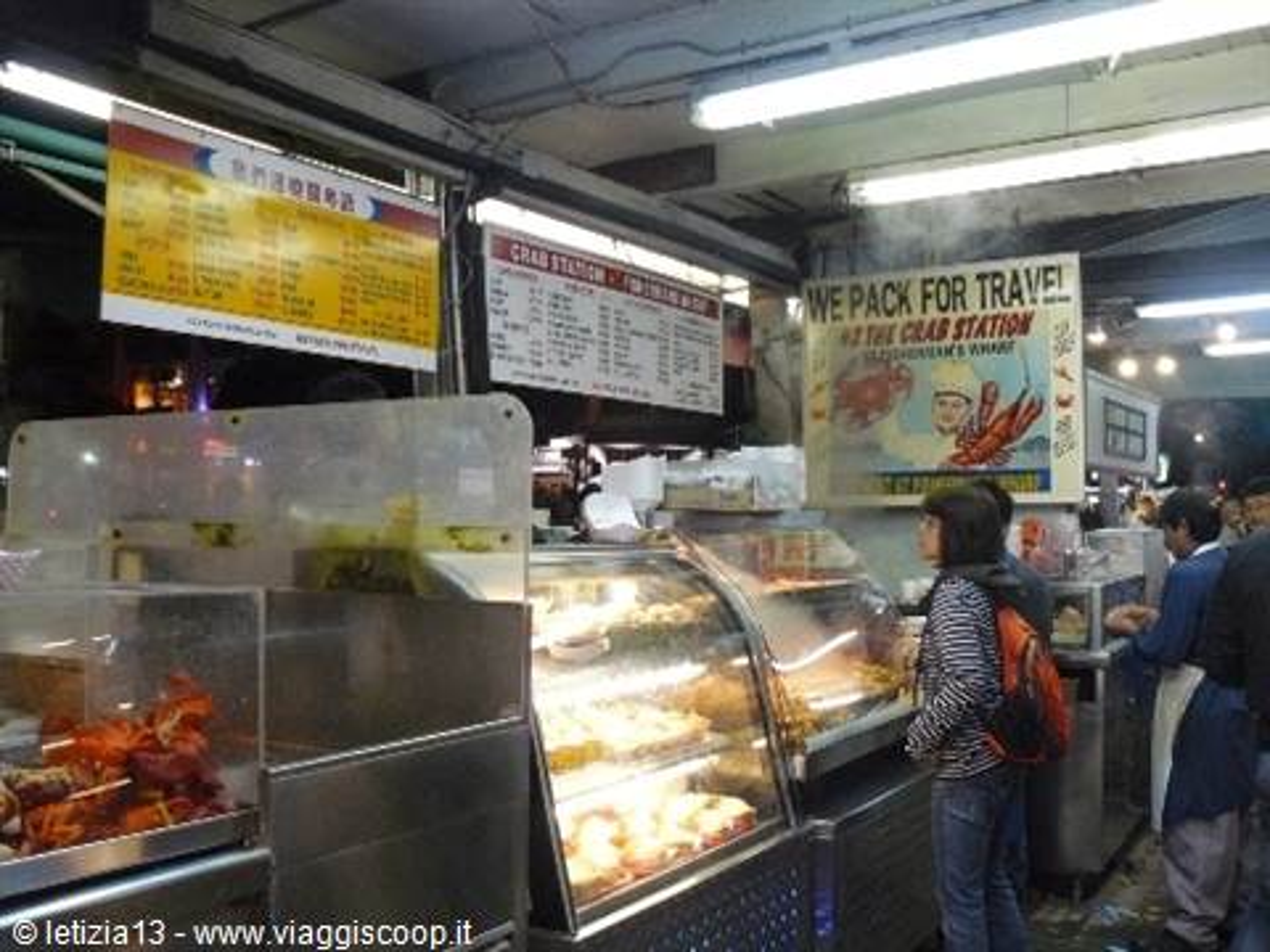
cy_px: 476
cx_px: 635
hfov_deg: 51.4
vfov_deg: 39.7
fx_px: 1321
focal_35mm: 36
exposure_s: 1/50
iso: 400
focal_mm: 6
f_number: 2.8
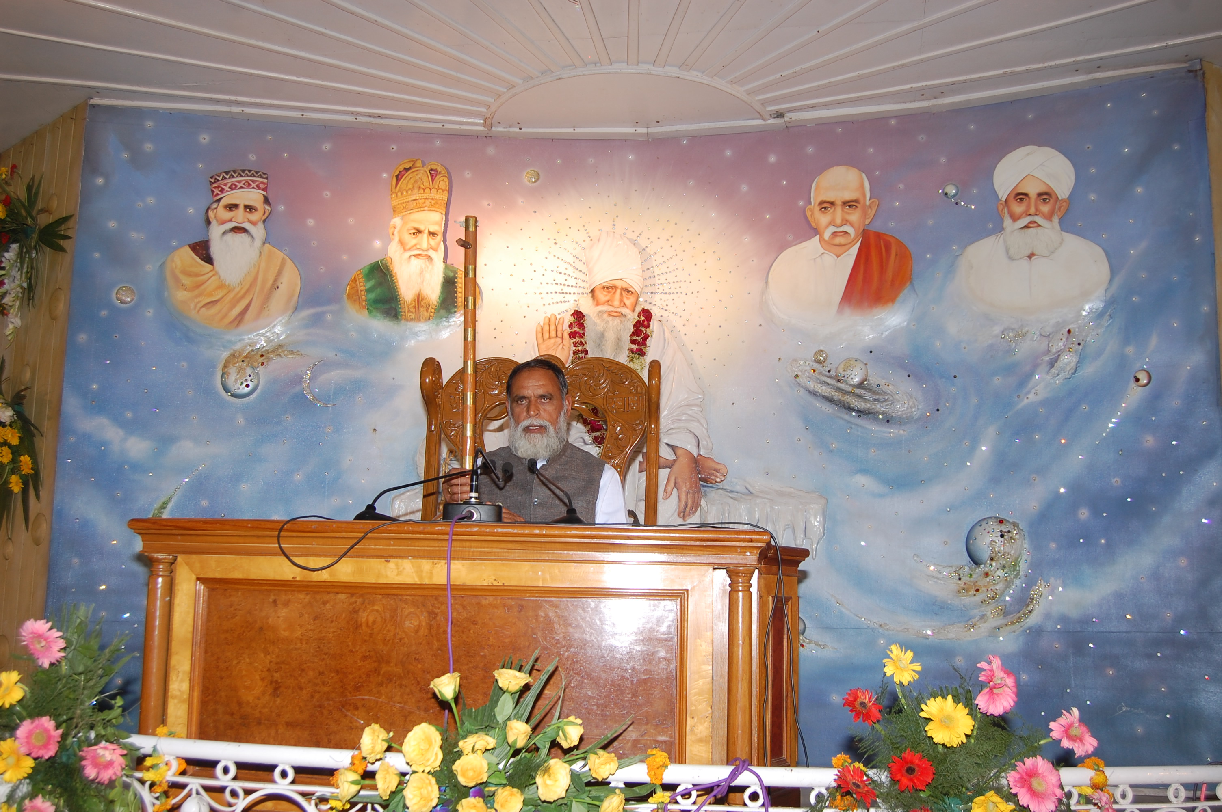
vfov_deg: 36.8
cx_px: 611
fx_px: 1221
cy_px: 406
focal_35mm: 36
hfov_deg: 53.2
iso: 200
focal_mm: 24
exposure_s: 1/125
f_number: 6.3
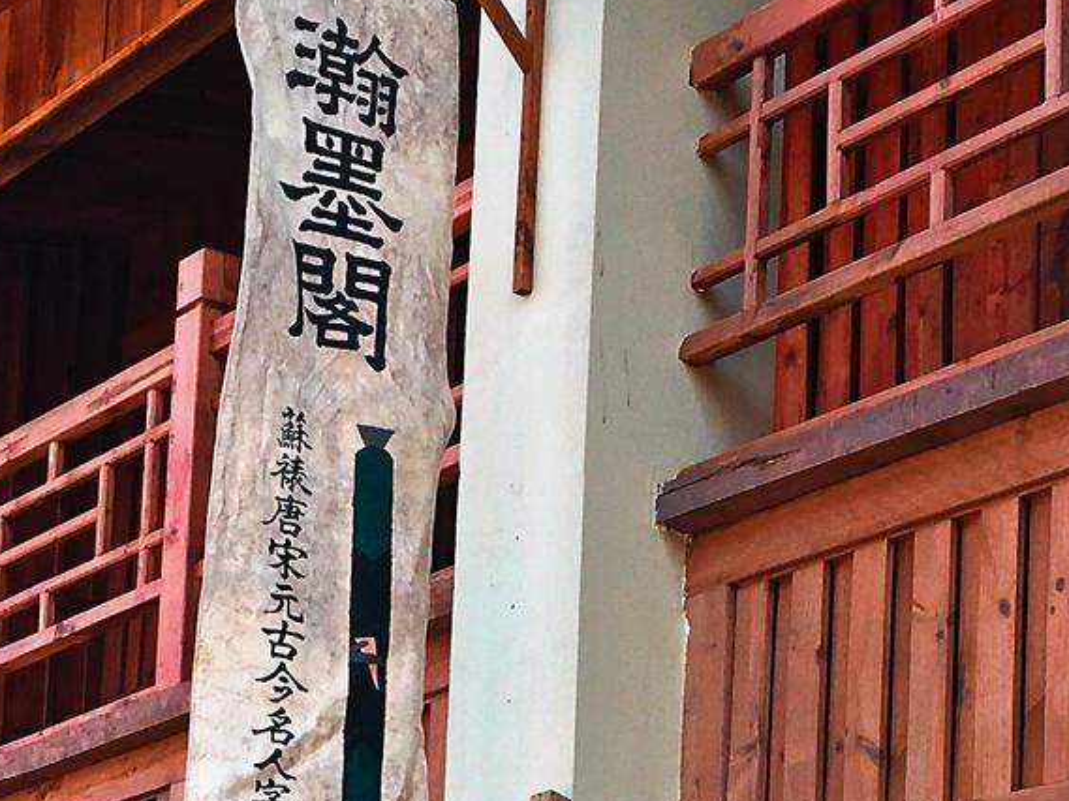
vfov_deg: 14.0
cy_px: 989
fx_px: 3148
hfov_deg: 19.3
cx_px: 498
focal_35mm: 102
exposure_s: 1/323
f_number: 2.2
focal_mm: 4.15
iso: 25
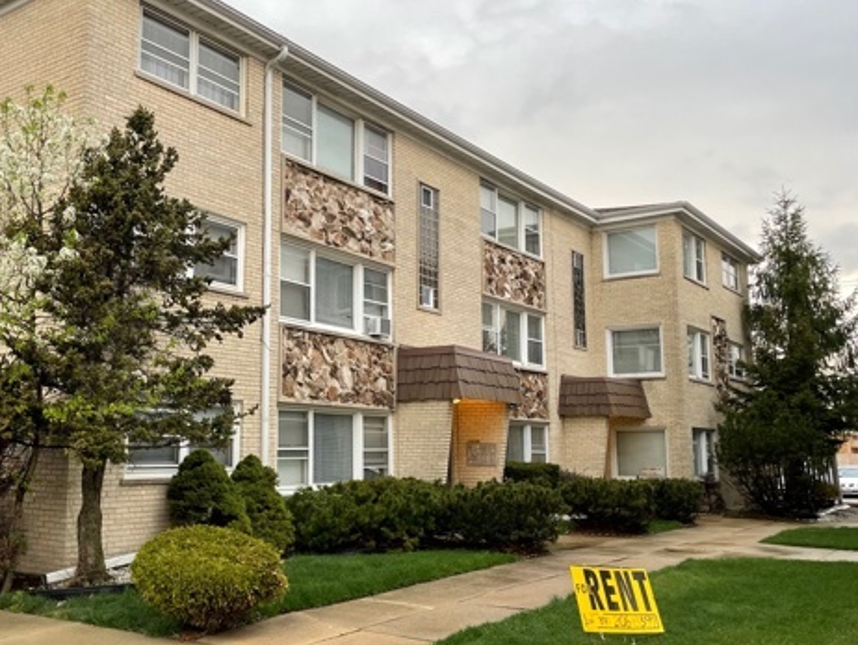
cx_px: 292
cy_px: 323
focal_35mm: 36
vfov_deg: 39.7
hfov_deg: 50.5
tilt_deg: +9.3
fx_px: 893
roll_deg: +0.1
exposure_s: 1/121
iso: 40
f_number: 1.6
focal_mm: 4.2
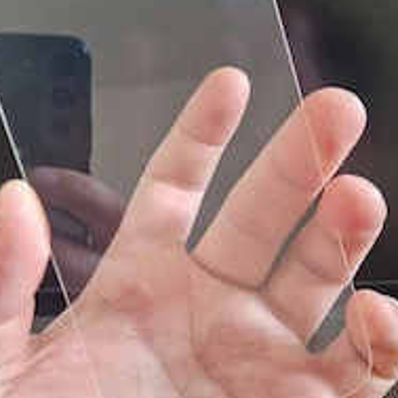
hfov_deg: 39.1
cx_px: 166
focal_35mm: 43
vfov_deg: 38.9
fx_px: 559
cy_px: 143
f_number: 1.8
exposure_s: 1/100
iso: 160
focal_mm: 5.4
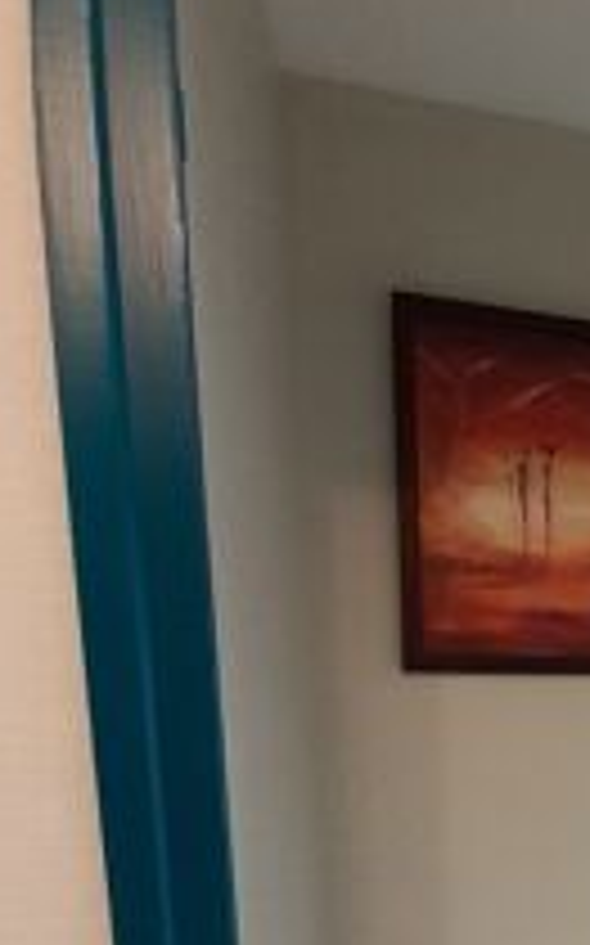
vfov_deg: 60.8
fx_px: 721
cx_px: 640
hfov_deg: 37.6
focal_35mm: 28
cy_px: 763
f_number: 2.2
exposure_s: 1/25
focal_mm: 1.13
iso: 250
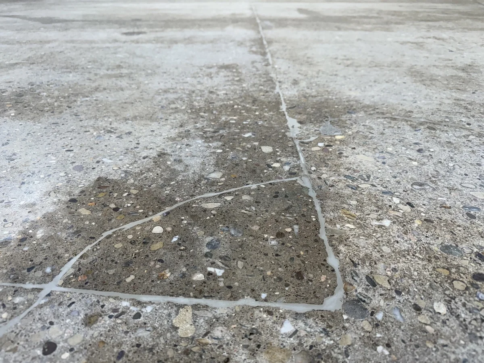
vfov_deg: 56.8
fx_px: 336
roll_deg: +0.5
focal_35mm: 24
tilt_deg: -30.7
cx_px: 242
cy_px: 182
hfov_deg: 71.6
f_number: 1.78
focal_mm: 6.76
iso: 125
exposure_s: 1/100
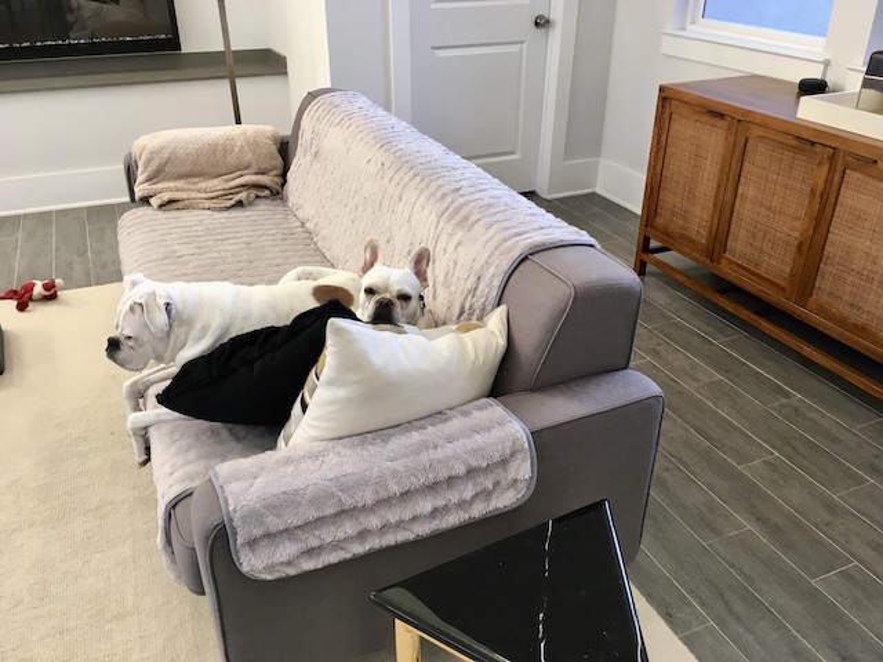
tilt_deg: -29.8
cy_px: 331
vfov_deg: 48.2
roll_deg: +0.2
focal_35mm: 29
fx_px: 740
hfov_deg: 61.7
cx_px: 442
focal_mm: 4.15
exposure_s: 1/30
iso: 64
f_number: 2.2
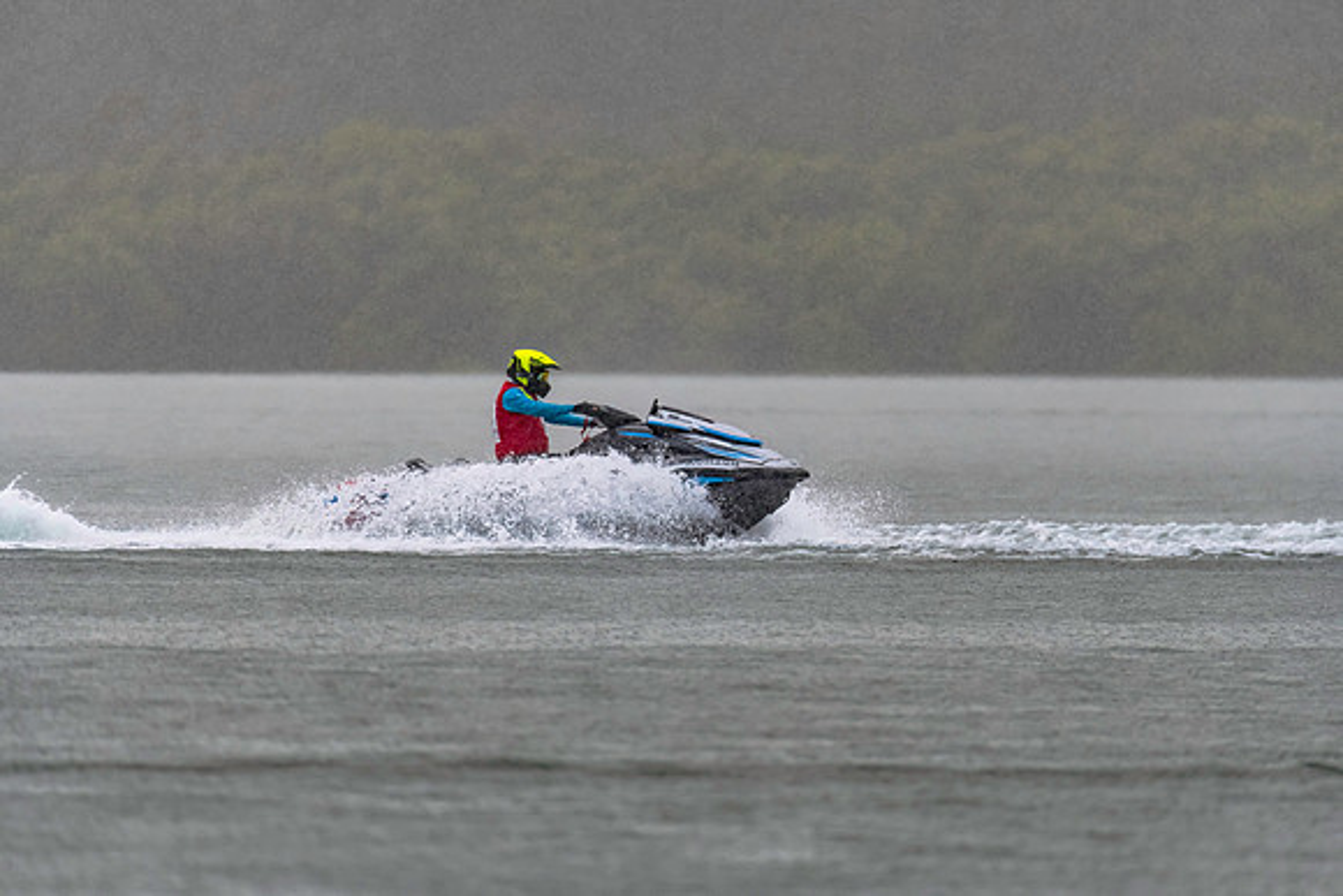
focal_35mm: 602
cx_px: 672
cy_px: 448
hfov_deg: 3.4
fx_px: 22444
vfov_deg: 2.3
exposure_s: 1/800
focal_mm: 600
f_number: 6.3
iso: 800
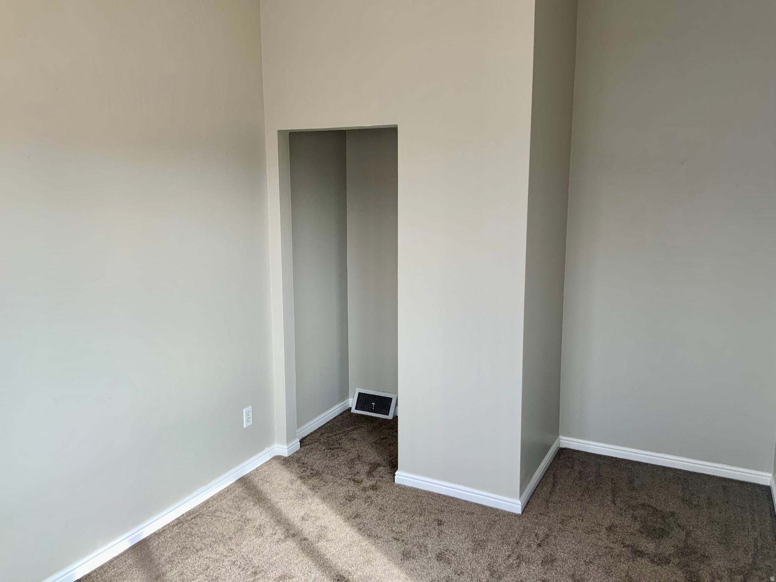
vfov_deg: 48.2
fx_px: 650
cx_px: 388
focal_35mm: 29
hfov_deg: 61.7
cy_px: 291
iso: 20
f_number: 1.8
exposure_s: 1/120
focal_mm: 3
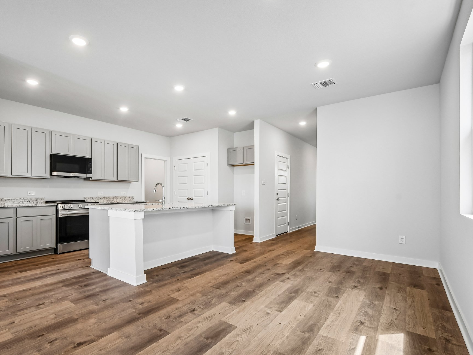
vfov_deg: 74.7
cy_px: 173
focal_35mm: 17
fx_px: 232
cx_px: 206
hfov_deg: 90.5
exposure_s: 1/25
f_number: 8
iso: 400
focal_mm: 10
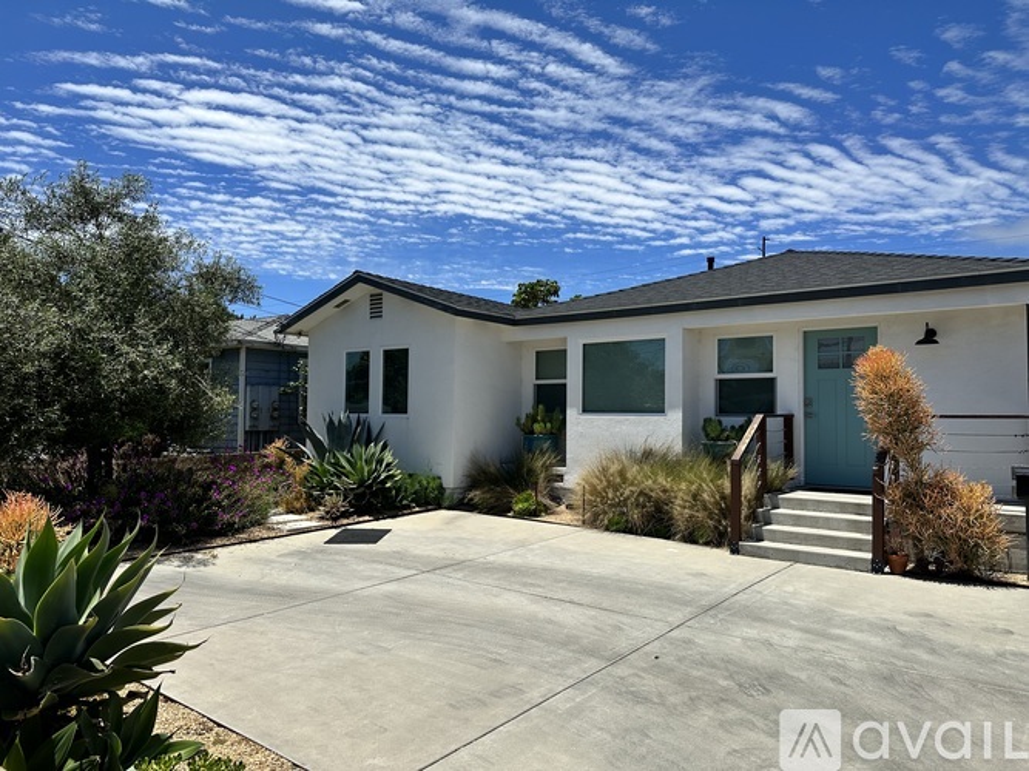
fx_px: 713
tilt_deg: +2.0
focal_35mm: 24
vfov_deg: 56.8
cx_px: 514
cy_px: 386
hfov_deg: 71.6
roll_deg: -0.4
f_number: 1.78
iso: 80
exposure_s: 1/7576
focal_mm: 6.86
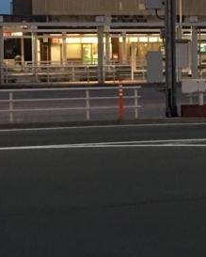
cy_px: 76
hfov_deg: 13.8
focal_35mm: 106
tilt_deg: -0.6
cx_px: 294
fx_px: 806
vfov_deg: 18.0
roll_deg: +1.0
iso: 80
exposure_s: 1/10
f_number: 2.2
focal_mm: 4.15
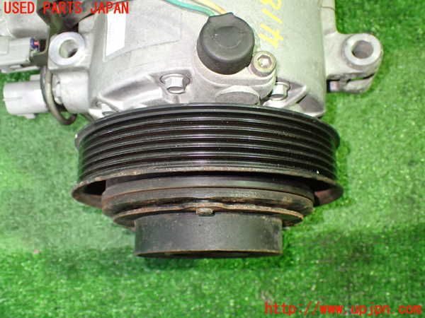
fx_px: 467
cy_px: 159
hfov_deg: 49.0
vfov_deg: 37.7
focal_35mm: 38
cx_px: 212
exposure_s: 1/40
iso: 1000
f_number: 2.7
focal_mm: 6.83
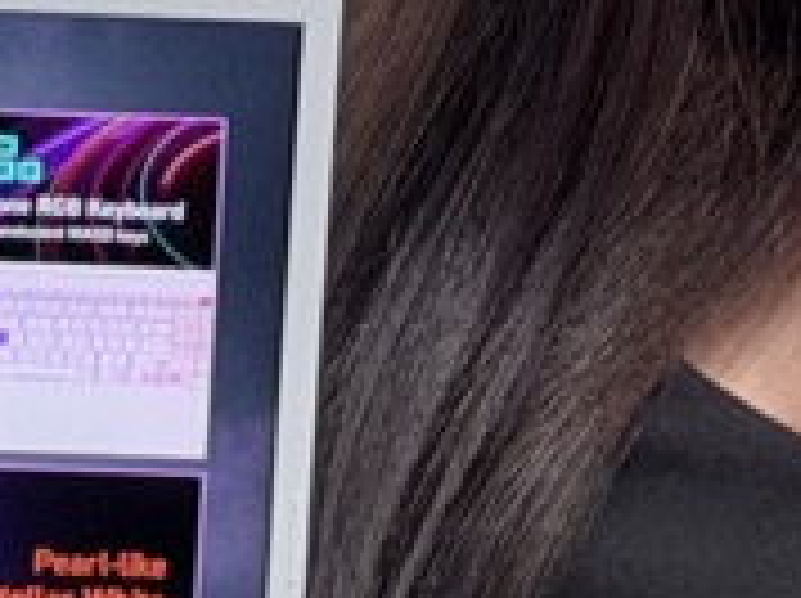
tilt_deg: -4.3
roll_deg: -3.5
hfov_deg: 5.7
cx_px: 36
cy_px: 72
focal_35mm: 346
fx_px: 7996
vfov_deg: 4.3
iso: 100
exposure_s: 1/143
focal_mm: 6.76
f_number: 1.78
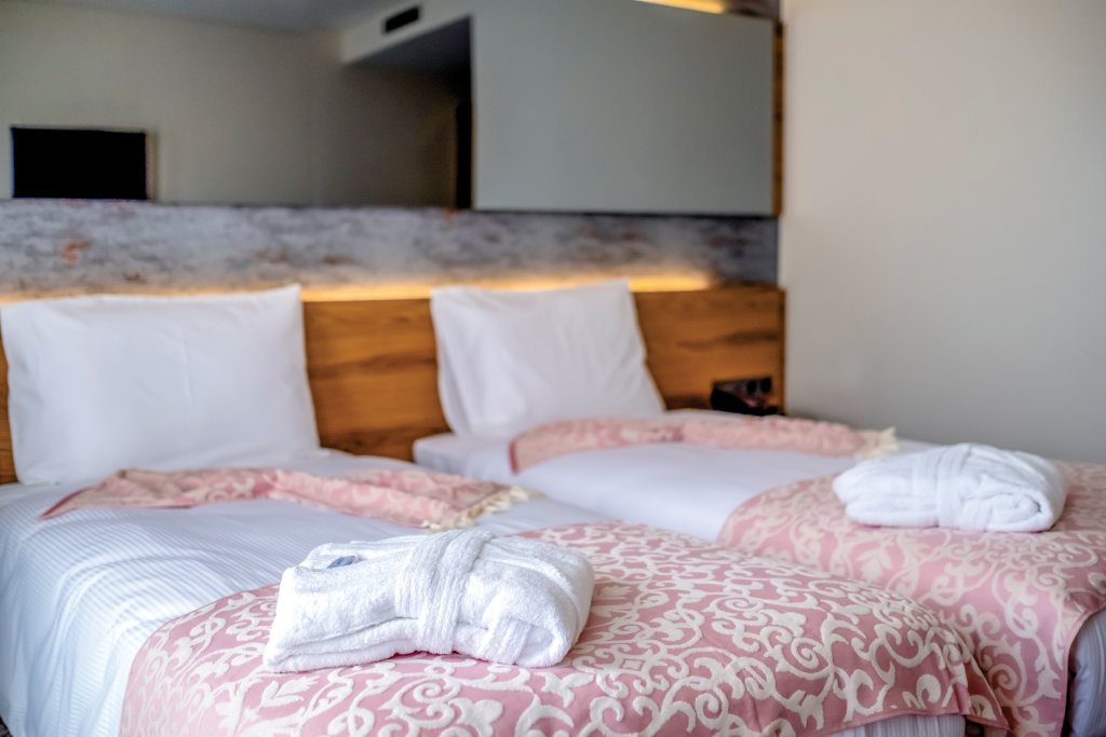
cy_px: 368
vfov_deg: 37.9
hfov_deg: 54.4
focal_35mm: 35
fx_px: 1075
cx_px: 553
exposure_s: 1/1600
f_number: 1.4
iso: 800
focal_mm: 23
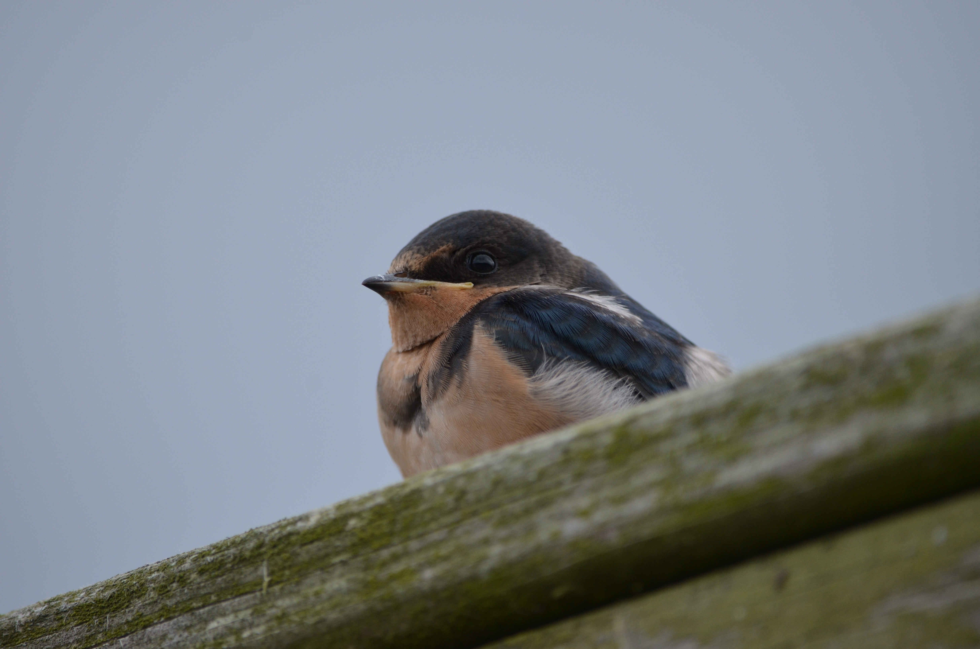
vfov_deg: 3.0
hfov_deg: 4.6
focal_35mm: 450
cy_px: 324
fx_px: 12225
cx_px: 490
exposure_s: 1/1000
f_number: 5.6
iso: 500
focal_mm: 300
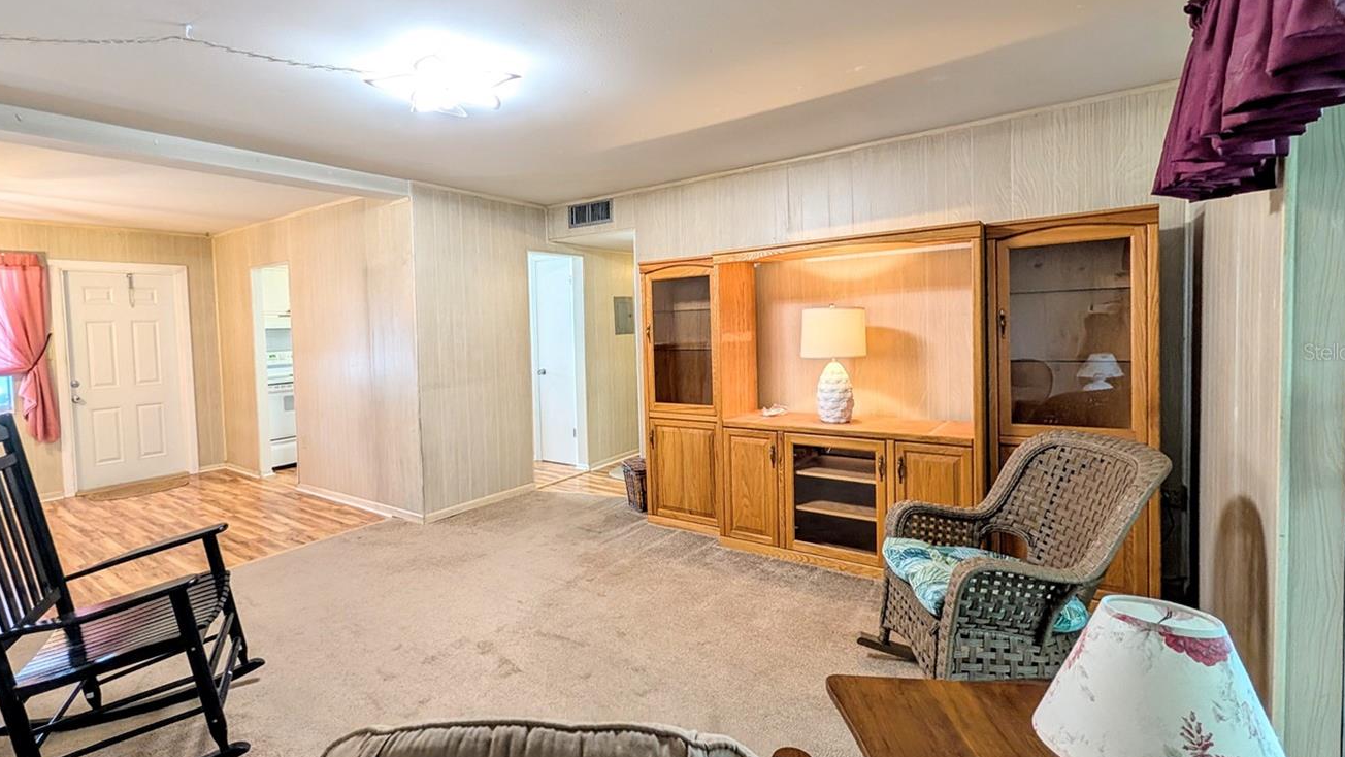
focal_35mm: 16
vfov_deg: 67.0
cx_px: 579
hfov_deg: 98.7
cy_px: 352
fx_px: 571
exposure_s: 1/40
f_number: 1.7
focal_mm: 2.02
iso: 68
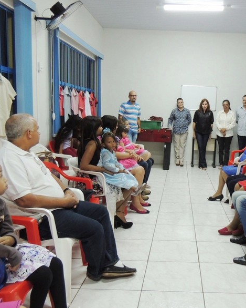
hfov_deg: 44.4
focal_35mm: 32
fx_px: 291
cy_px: 153
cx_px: 183
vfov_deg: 55.7
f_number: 3
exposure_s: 1/25
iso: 400
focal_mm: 4.3
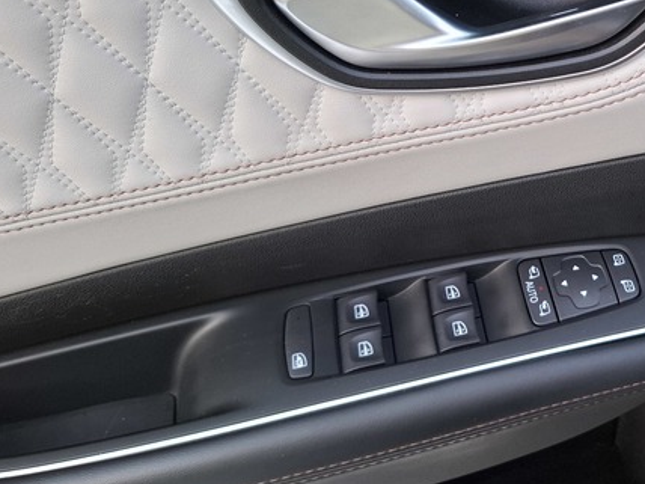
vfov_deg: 33.4
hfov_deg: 40.9
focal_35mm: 43
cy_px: 181
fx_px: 801
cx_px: 564
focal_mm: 5.54
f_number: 1.8
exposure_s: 1/100
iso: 160
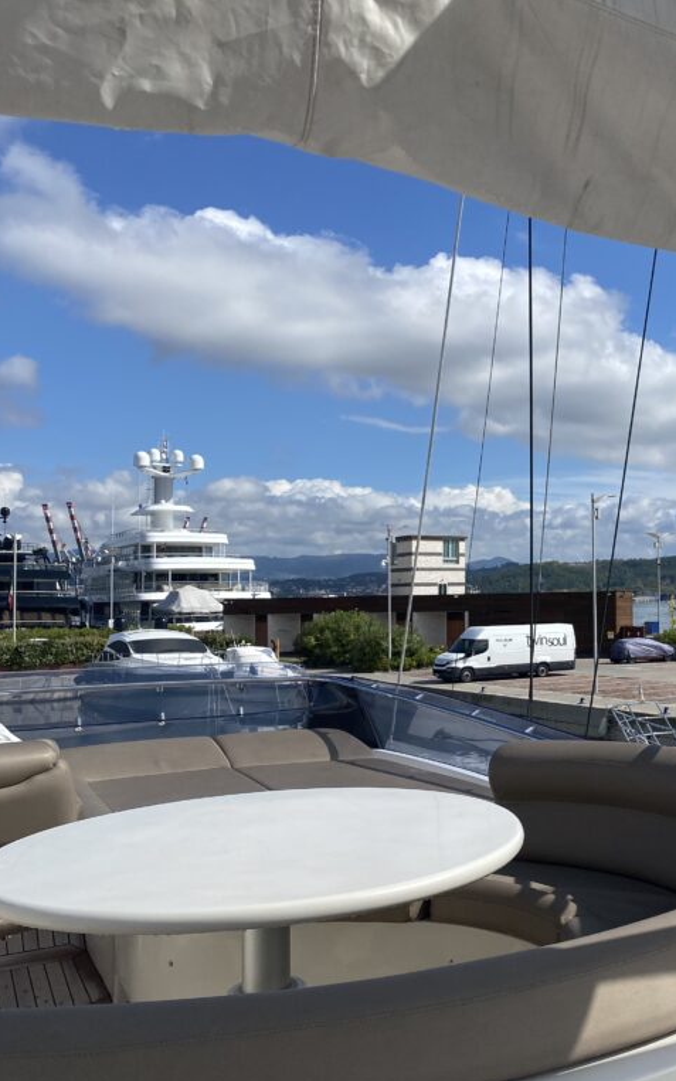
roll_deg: +0.7
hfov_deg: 32.3
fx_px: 1090
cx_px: 643
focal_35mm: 37
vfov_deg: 52.7
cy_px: 543
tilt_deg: +3.1
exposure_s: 1/5025
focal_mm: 4.25
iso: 32
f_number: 1.8
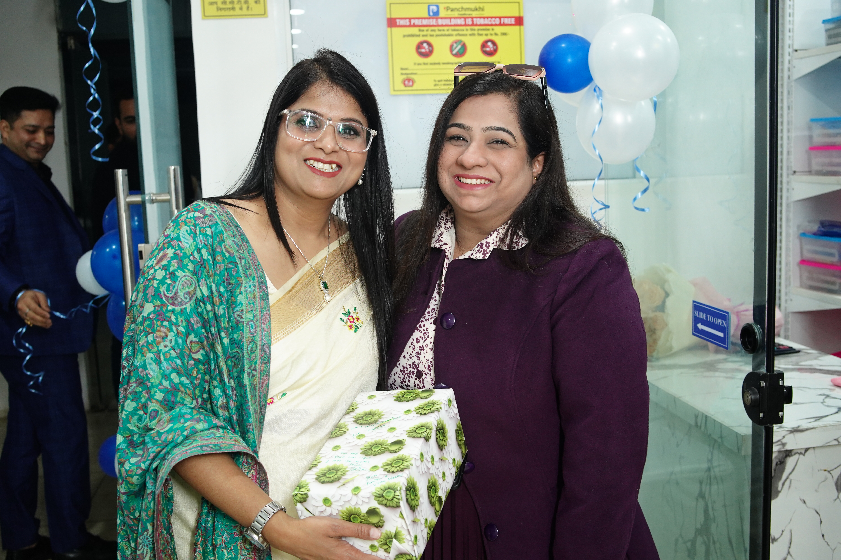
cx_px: 420
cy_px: 280
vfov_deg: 37.9
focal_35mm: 35
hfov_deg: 54.4
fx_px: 818
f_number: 5.6
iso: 1600
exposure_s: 1/100
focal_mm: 35
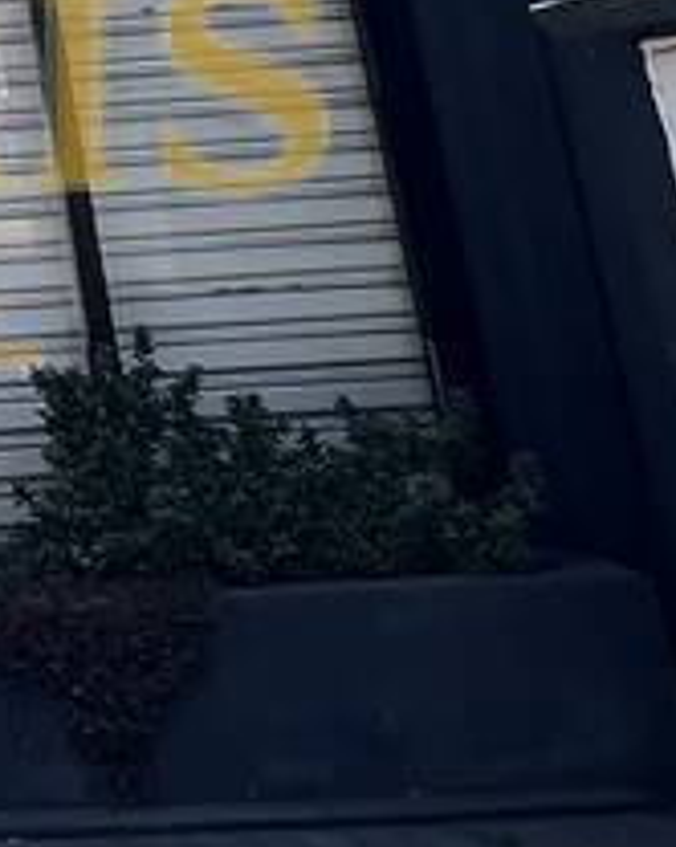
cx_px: -1002
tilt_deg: +18.5
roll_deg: +2.5
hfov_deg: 12.8
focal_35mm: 88
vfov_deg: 18.7
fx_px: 2204
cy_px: -489
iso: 32
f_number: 1.8
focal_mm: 1.57
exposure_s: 1/346
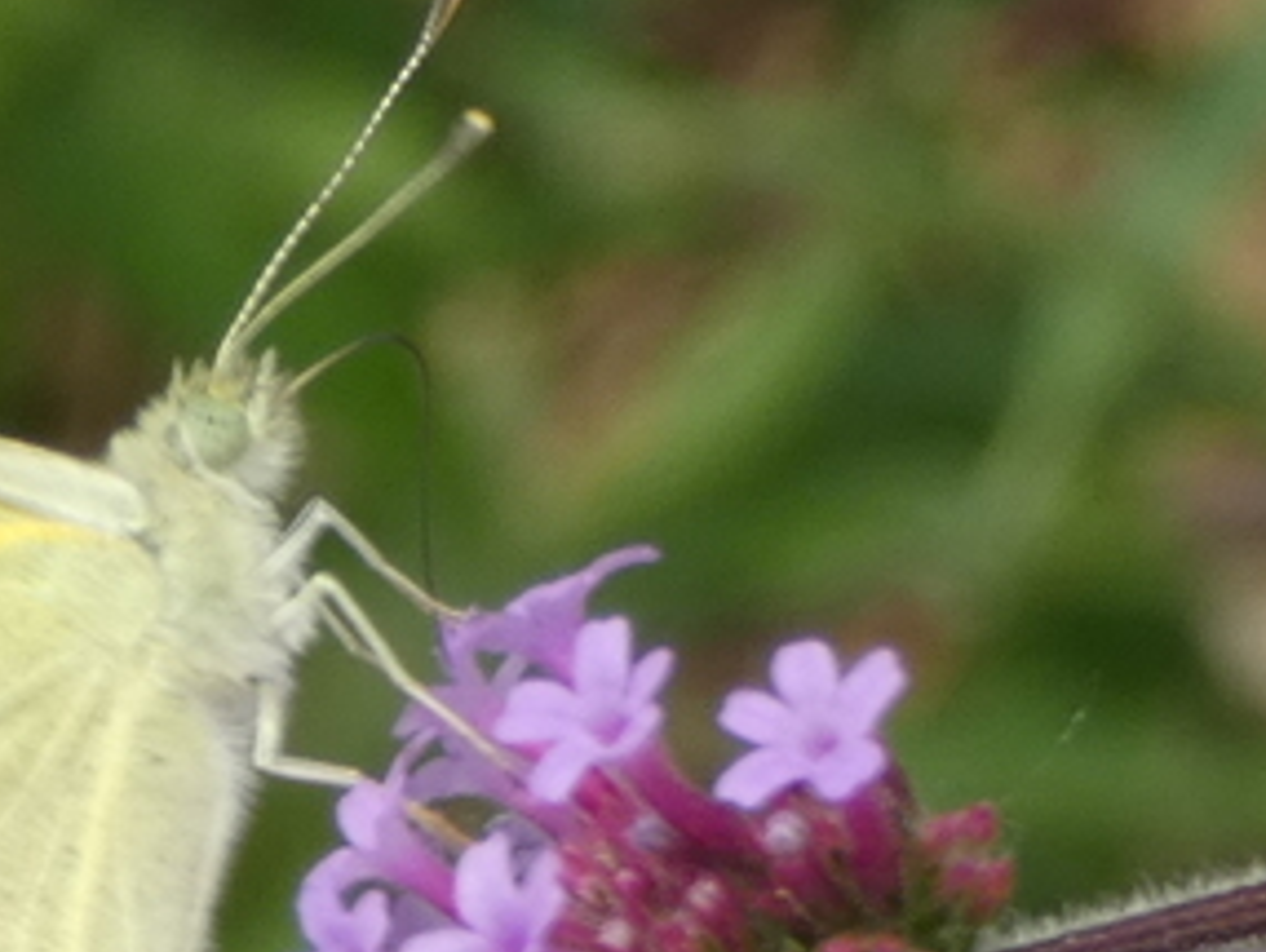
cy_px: 877
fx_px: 13324
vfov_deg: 4.1
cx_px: 135
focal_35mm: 364
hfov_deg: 5.4
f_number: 5.1
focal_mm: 21.9
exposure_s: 1/160
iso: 80
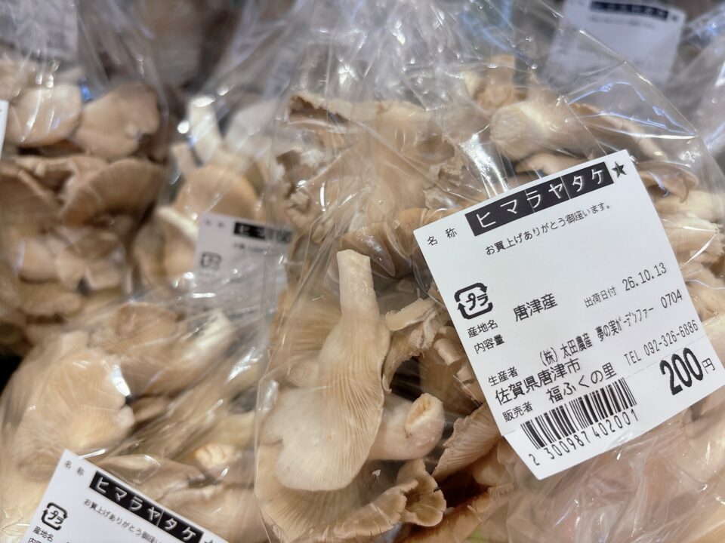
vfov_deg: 53.1
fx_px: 545
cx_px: 362
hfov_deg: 67.3
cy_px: 272
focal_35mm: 26
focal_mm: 5.96
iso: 125
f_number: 1.6
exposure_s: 1/120
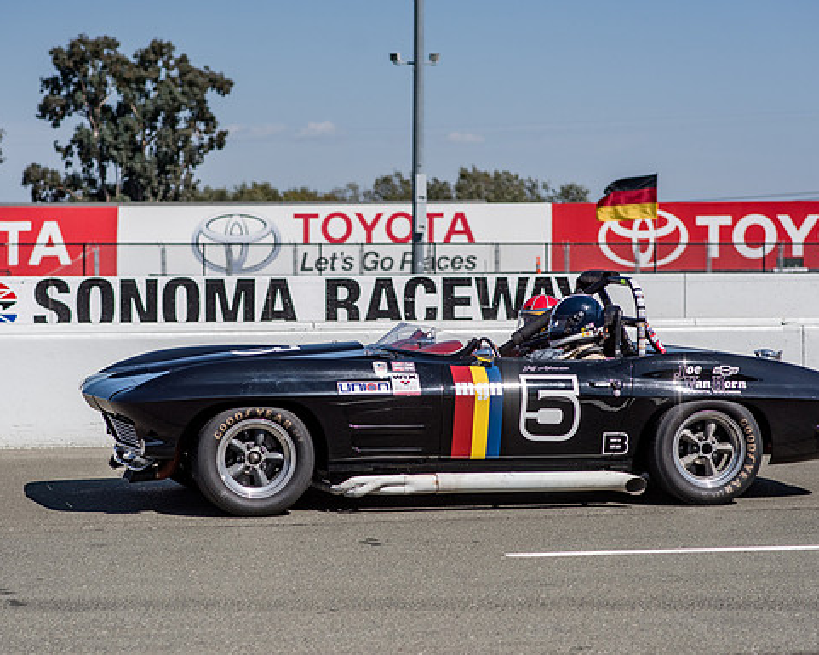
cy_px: 344
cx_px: 356
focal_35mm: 106
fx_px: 2570
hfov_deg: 18.1
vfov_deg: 14.5
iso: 200
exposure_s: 1/8000
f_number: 4
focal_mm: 85
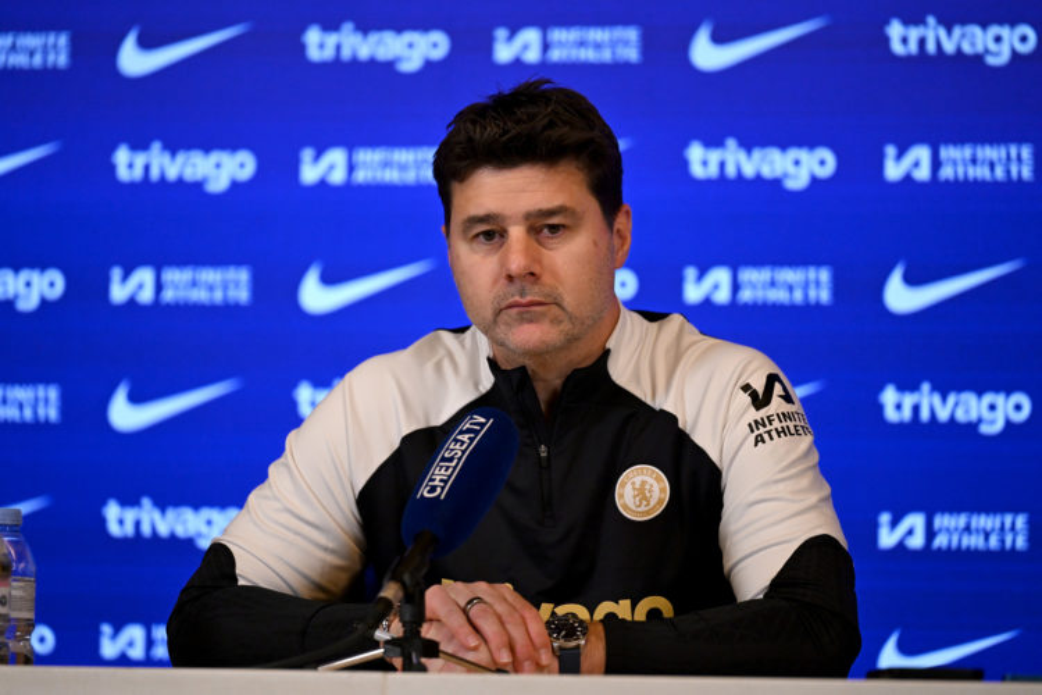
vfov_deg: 6.9
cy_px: 348
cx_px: 521
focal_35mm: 200
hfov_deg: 10.3
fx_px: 5788
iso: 2500
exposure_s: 1/500
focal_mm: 200
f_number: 2.8
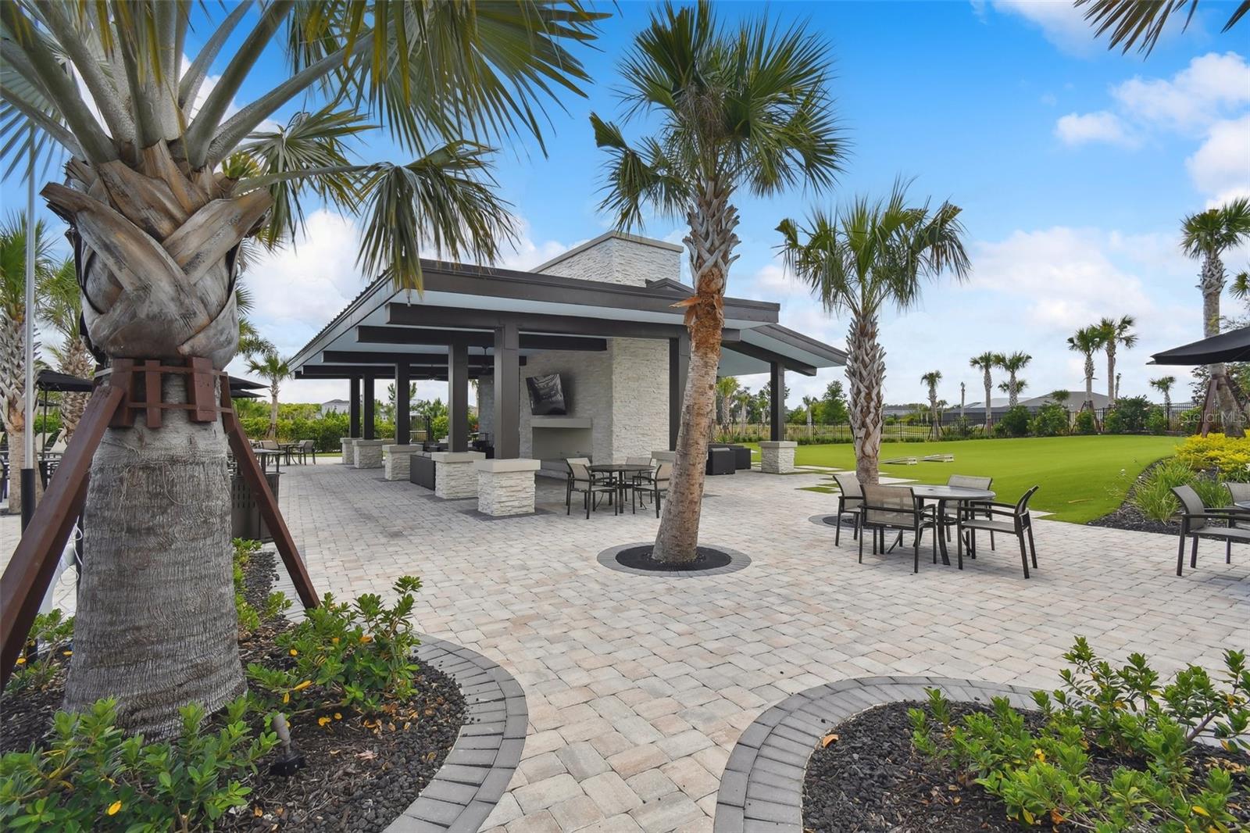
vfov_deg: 77.3
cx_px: 625
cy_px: 416
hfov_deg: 100.4
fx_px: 521
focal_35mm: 15
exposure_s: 1/500
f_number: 7.1
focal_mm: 10
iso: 100
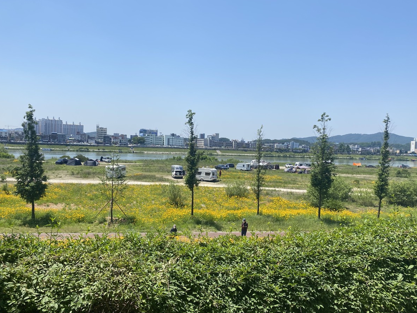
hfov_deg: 63.5
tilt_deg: -1.9
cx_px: 209
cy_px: 161
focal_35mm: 28
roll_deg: -2.3
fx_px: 337
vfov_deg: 49.7
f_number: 1.8
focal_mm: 4.25
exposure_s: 1/3401
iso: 32
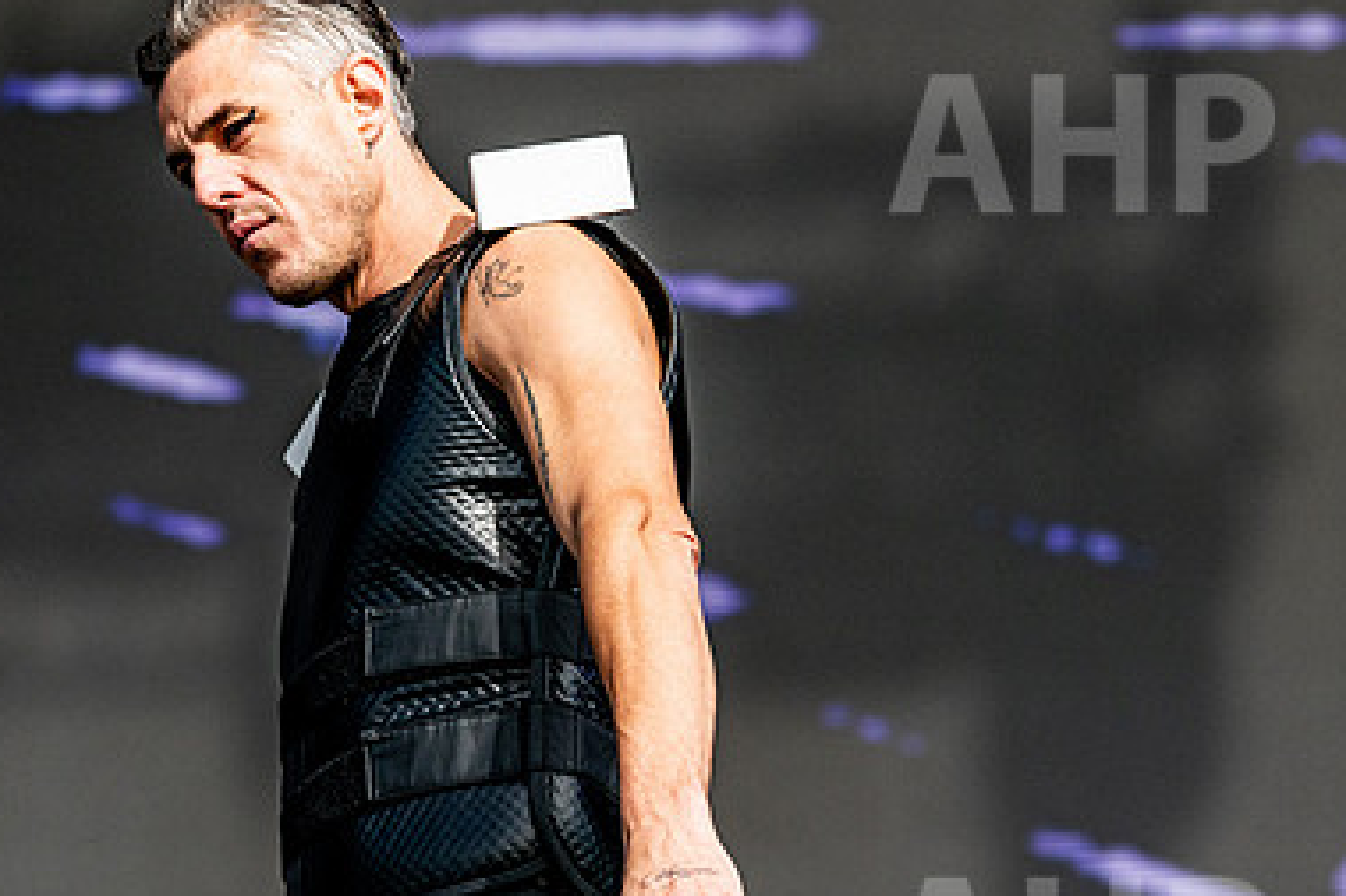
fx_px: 9604
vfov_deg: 5.3
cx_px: 407
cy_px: 471
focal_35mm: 257
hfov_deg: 8.0
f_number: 4.5
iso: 250
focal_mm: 125
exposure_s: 1/6400
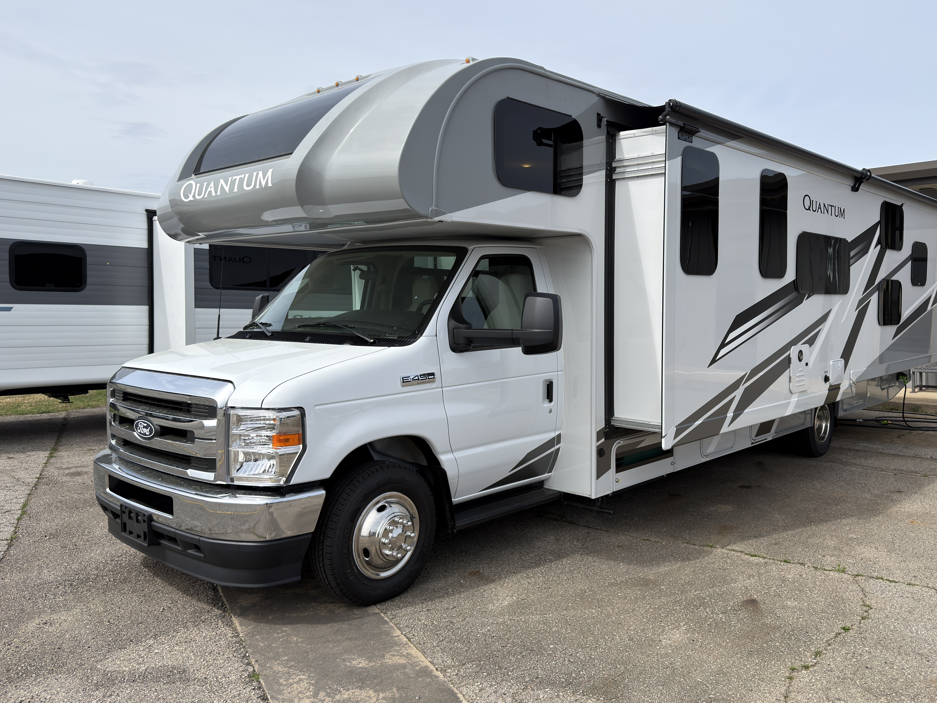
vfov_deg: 49.7
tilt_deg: -1.6
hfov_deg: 63.4
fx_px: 758
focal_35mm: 28
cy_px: 340
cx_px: 504
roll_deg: +0.2
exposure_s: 1/4739
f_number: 1.78
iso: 64
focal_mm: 6.76
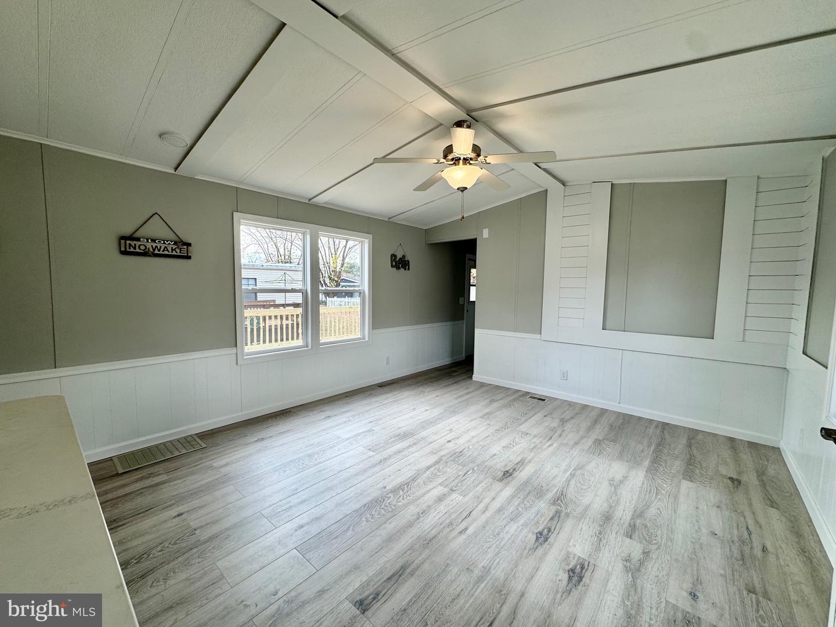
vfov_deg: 85.7
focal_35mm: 14
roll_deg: -1.1
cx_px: 418
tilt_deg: -4.8
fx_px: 338
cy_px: 314
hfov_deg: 102.1
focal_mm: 2.22
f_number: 2.2
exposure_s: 1/140
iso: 40
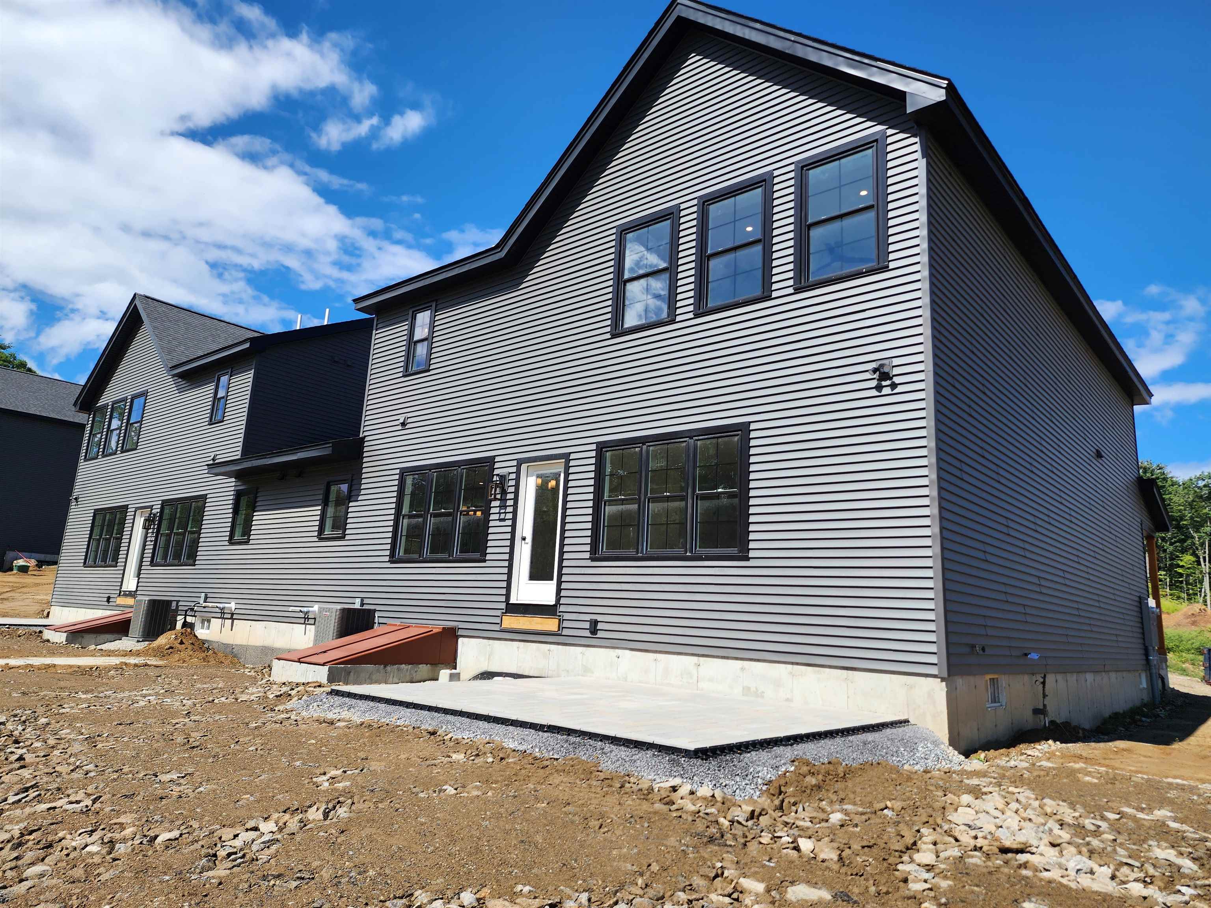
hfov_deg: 73.9
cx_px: 606
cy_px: 454
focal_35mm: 23
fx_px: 805
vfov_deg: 58.9
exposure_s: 1/957
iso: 12
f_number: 1.8
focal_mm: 6.4
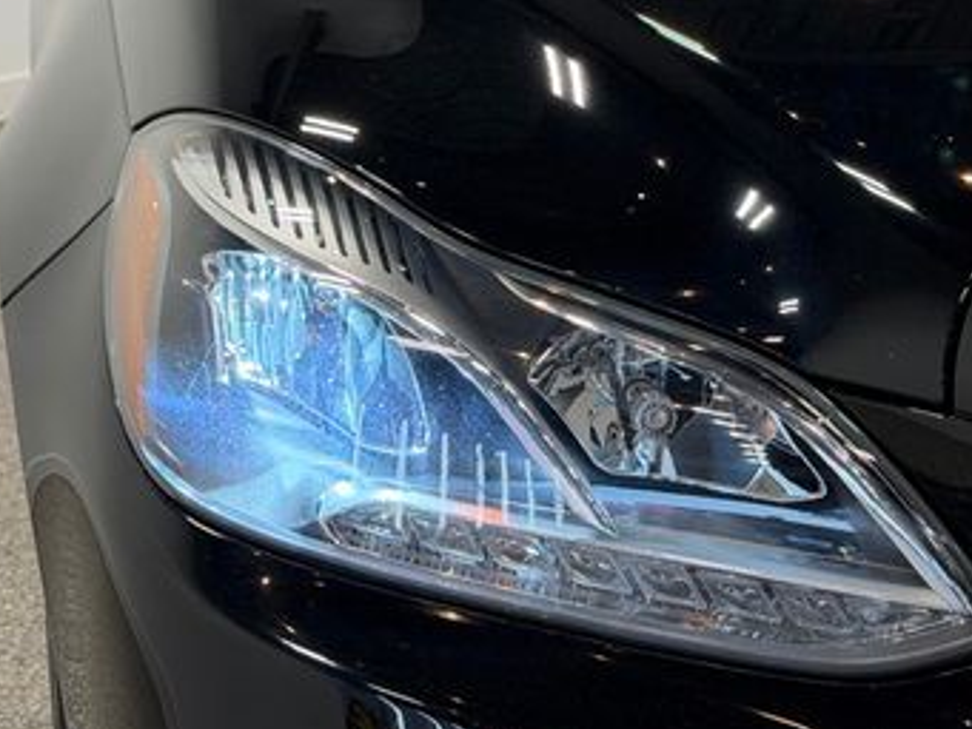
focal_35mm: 90
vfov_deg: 16.4
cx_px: 593
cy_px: 225
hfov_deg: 21.7
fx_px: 2528
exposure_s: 1/177
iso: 80
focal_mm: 6.76
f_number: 1.78
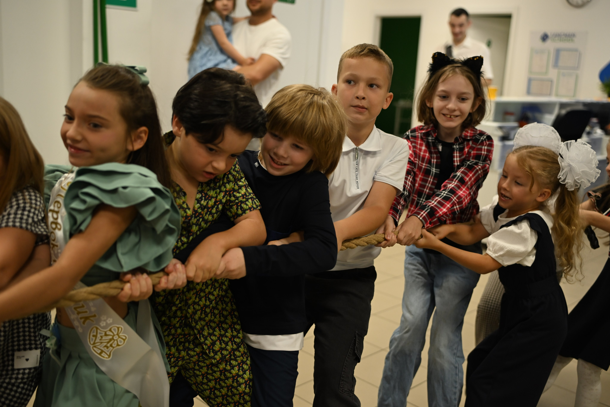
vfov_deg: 35.9
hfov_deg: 51.9
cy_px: 204
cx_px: 305
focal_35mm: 37
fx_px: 627
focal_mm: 37
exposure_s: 1/392
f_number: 2.2
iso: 640
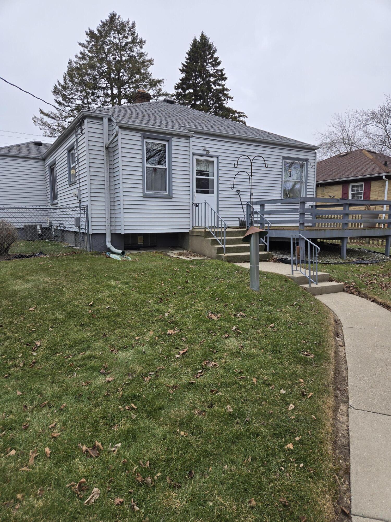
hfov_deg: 58.9
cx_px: 196
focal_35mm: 23
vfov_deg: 73.9
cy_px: 261
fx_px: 346
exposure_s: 1/474
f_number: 1.8
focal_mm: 5.4
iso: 25
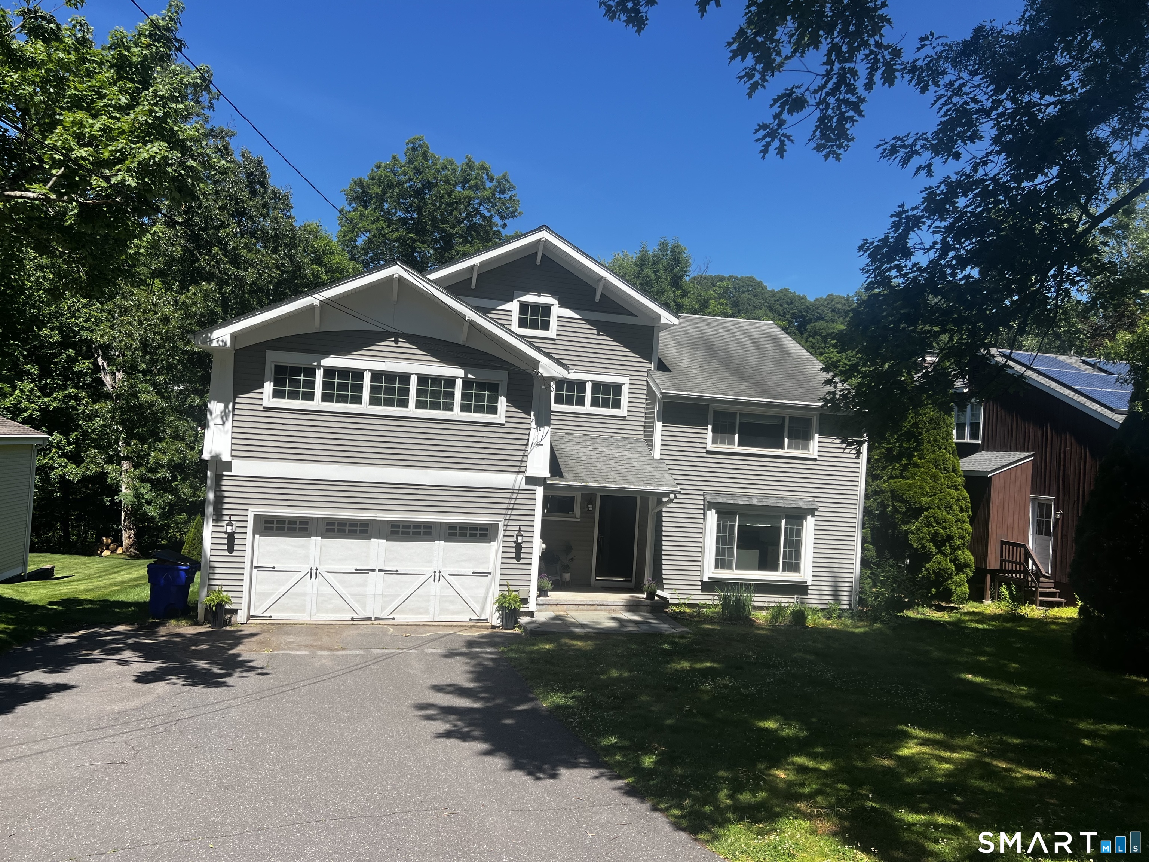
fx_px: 863
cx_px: 574
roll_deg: -2.8
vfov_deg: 53.1
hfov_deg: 67.3
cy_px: 431
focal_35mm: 26
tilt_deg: +0.8
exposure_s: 1/3831
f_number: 1.5
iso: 50
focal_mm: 5.7
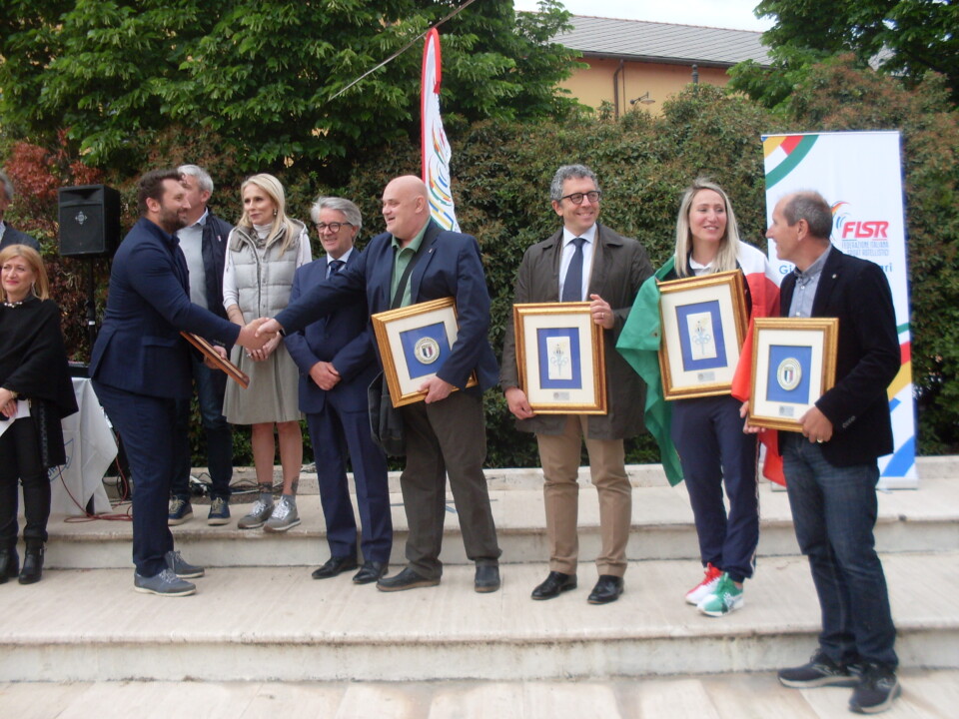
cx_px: 480
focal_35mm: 38
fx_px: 1053
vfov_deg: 37.7
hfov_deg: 49.0
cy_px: 360
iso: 80
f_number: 2.8
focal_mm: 6.3
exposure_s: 1/125
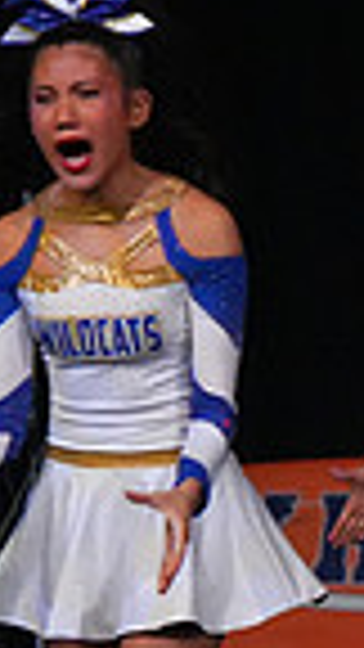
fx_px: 15220
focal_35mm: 887
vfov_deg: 2.4
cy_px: 340
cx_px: 1114
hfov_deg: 1.4
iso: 16000
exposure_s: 1/1250
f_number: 5.6
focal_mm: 210
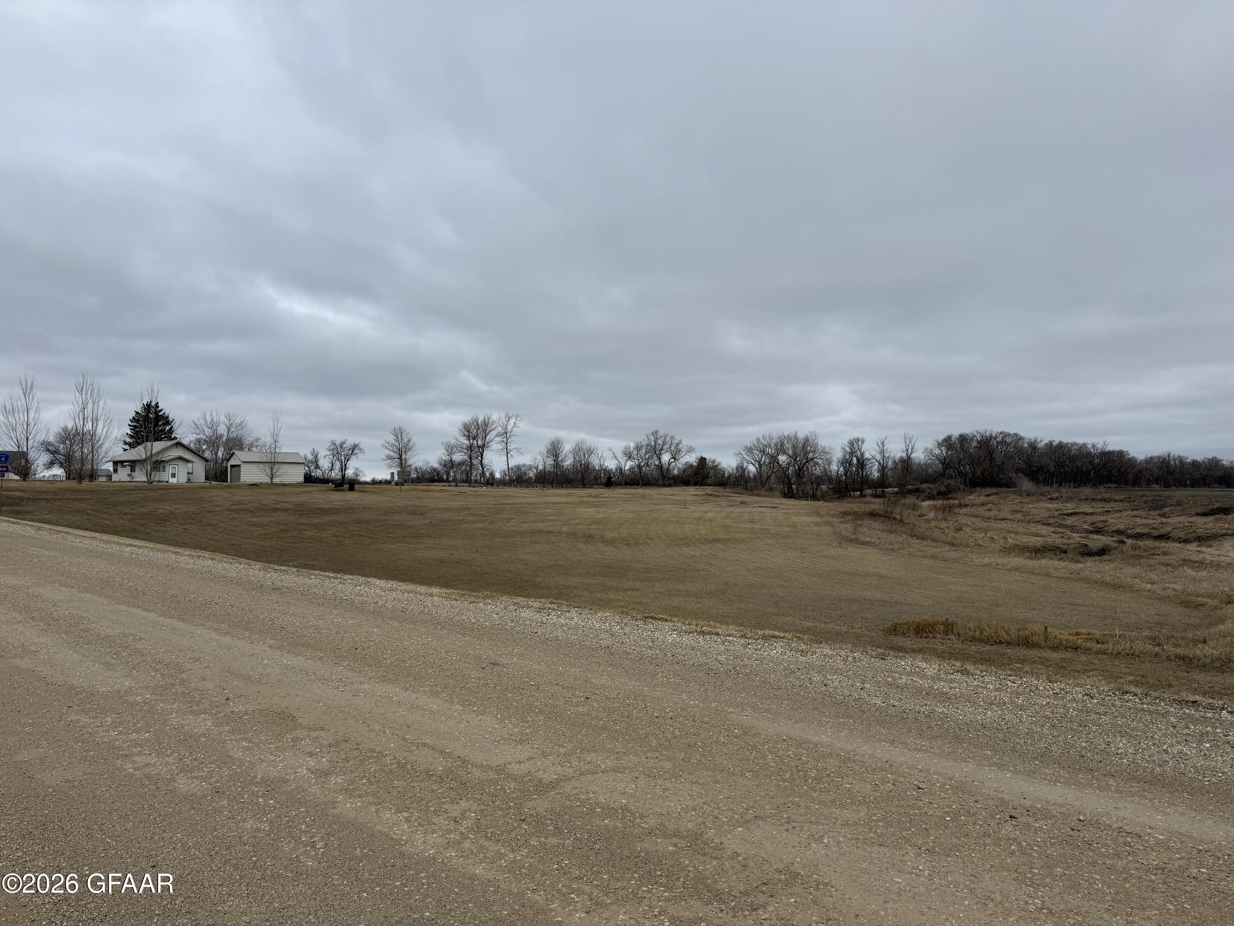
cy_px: 463
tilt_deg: +2.3
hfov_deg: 71.6
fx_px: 856
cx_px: 617
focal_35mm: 24
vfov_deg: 56.8
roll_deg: -1.4
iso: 80
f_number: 1.78
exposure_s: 1/8130
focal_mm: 6.76
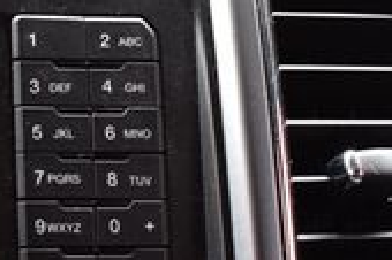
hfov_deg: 15.2
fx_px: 1349
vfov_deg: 11.0
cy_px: 189
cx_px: -210
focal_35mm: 124
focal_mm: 22
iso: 400
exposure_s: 1/20
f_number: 6.3
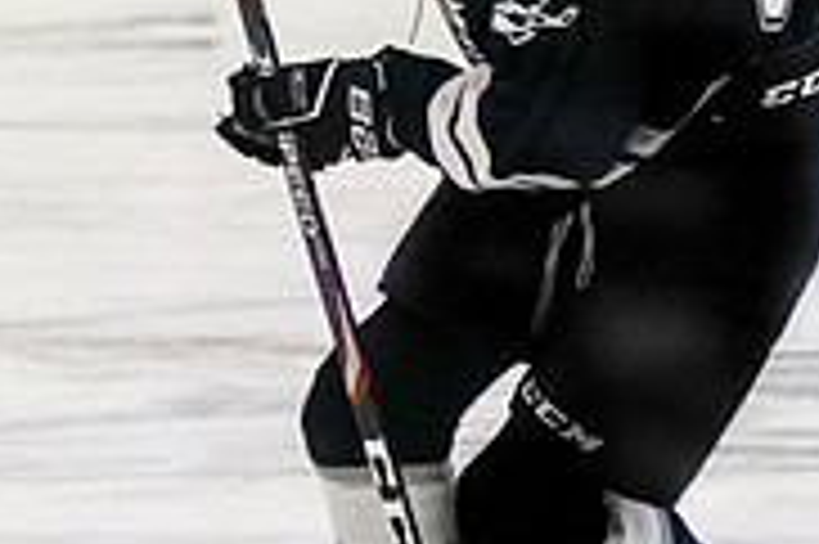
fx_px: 13592
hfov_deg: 3.5
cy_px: 238
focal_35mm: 598
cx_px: 468
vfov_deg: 2.3
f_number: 4
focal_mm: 98
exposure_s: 1/1250
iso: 4500
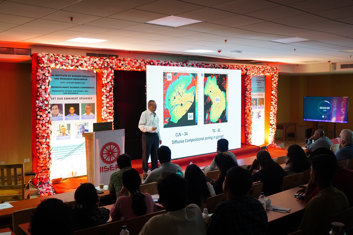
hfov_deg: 53.1
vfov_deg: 36.9
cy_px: 118
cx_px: 176
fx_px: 353
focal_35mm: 36
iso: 1000
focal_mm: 36
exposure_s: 1/60
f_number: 4.5
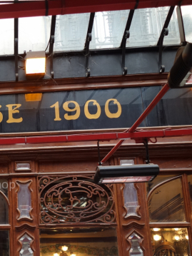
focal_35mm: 60
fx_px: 444
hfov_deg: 22.4
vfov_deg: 31.7
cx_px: -41
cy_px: 186
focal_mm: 10.4
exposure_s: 1/250
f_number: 2.8
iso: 320
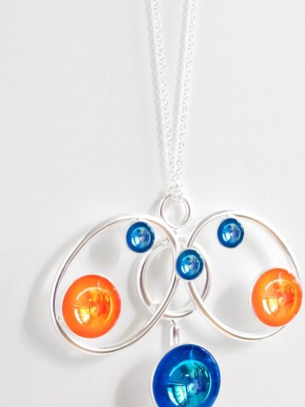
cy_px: 196
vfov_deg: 17.7
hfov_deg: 13.3
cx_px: 177
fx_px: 1304
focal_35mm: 111
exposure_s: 1/2
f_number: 16
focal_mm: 48
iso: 100
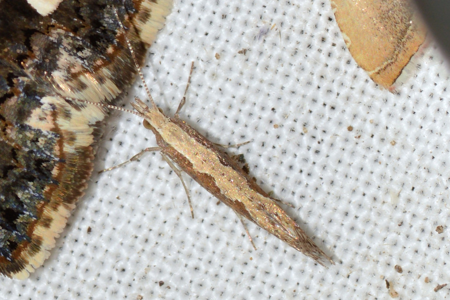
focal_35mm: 150
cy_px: 150
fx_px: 1875
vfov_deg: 9.1
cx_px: 225
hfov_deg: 13.7
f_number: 18
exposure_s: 1/200
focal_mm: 100
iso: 100
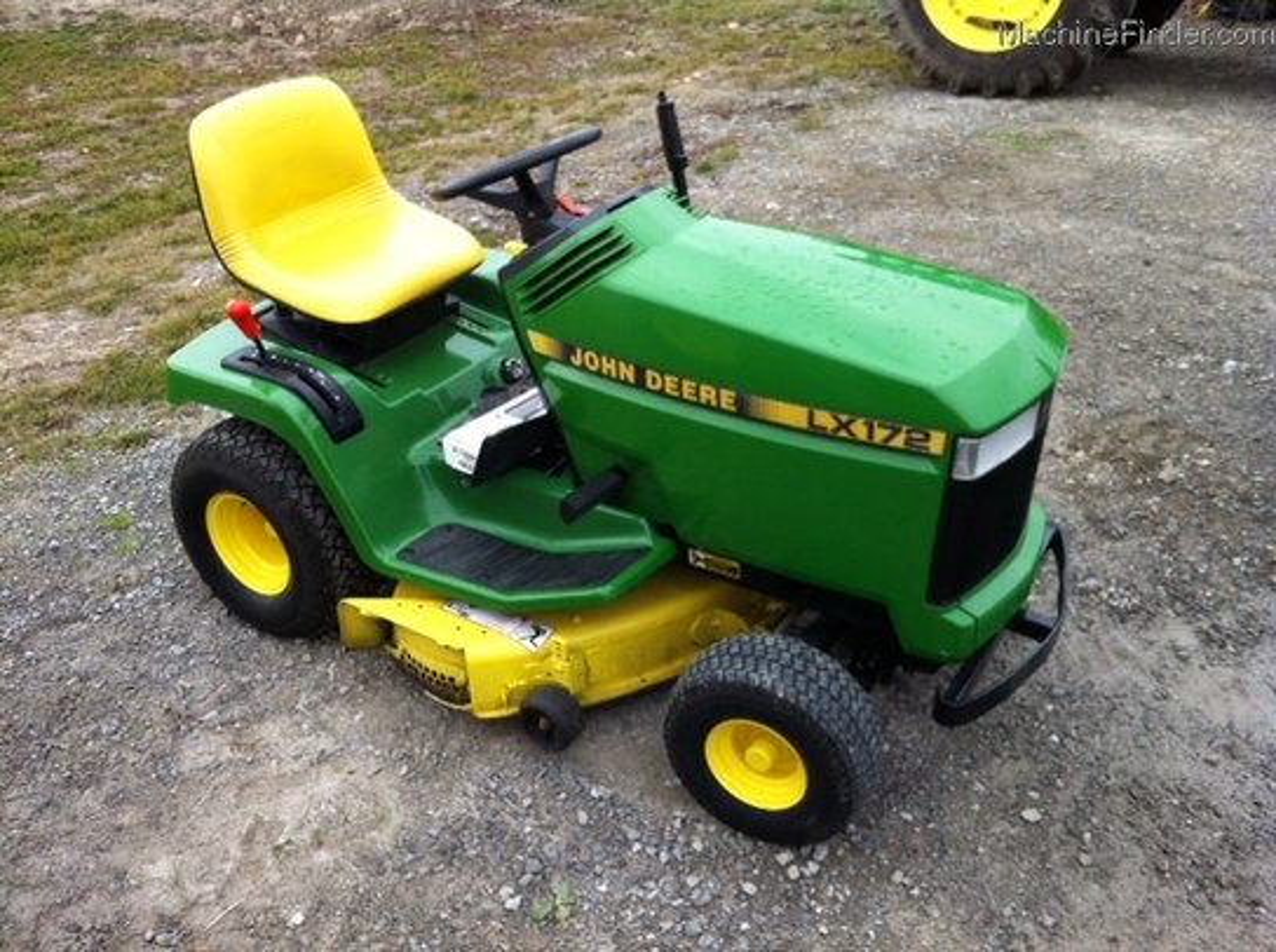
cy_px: 476
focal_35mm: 35
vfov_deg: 40.6
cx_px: 638
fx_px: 1288
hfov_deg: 52.7
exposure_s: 1/227
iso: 80
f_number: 2.8
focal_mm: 3.85
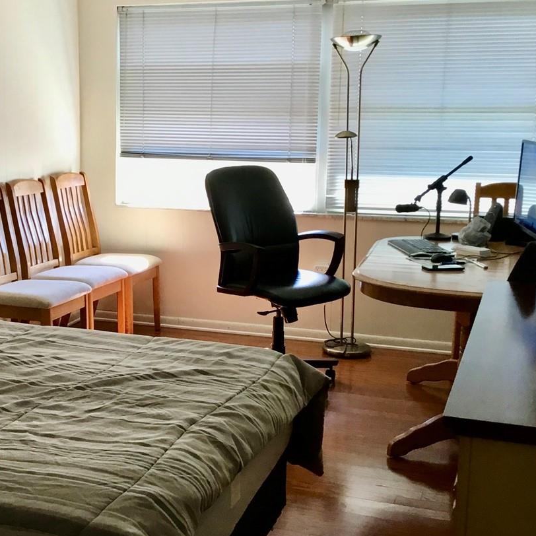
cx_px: 144
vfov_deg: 31.6
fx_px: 946
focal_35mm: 54
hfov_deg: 31.2
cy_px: 280
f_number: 2.4
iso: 50
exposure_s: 1/30
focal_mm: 3.3
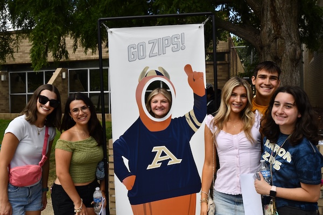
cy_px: 108
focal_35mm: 35
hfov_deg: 54.4
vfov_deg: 37.9
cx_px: 162
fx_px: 314
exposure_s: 1/1600
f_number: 7.1
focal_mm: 35
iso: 800
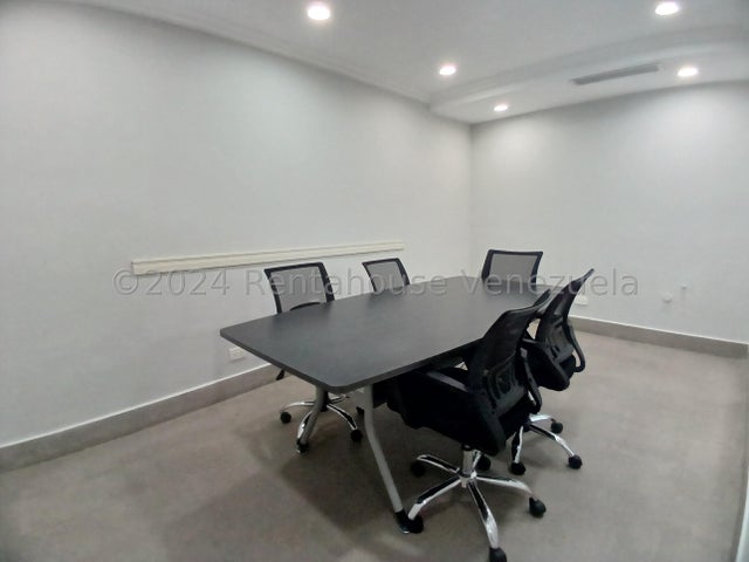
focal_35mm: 17
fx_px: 368
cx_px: 374
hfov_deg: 91.0
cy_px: 281
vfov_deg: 74.7
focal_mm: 1.4
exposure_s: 1/24
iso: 320
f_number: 2.2
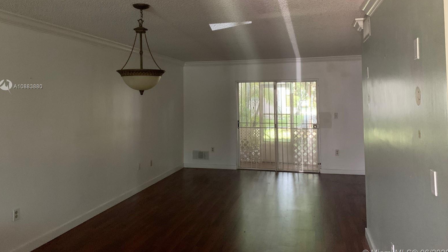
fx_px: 344
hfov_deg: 66.1
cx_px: 226
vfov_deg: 39.8
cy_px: 87
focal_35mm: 29
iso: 500
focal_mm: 4.25
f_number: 1.8
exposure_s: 1/30
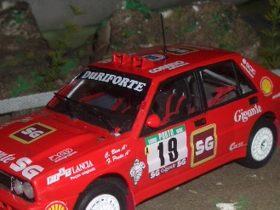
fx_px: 550
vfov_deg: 21.4
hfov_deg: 28.5
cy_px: 168
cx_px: 137
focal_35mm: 68
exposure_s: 1/60
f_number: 2.6
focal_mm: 5.8
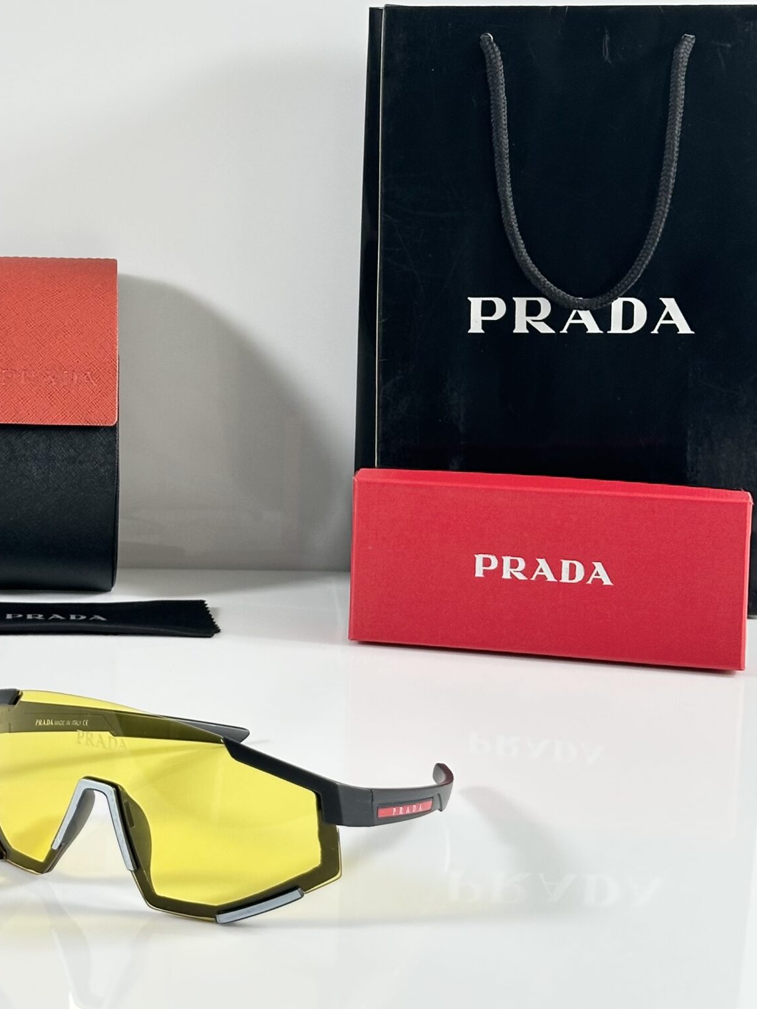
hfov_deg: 18.0
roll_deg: -1.3
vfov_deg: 24.0
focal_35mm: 81
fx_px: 2361
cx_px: 132
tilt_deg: -7.6
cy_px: 330
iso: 64
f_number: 1.78
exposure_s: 1/50
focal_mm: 6.86
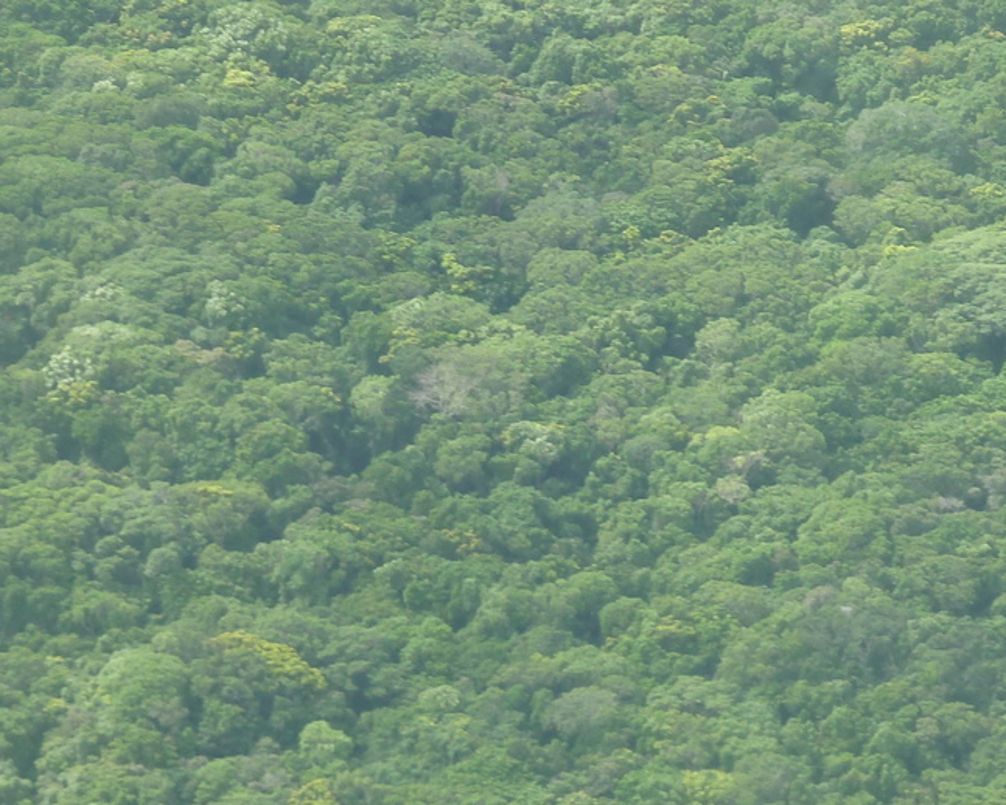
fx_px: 7475
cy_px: 510
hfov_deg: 7.7
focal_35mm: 251
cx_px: 586
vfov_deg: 6.2
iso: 80
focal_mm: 17
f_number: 4.3
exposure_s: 1/125
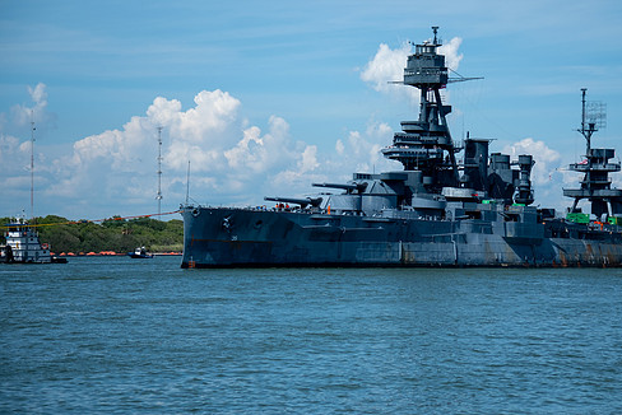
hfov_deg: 17.0
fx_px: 2074
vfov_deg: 11.4
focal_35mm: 120
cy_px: 216
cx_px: 368
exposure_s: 1/2200
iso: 160
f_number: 4
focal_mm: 67.5
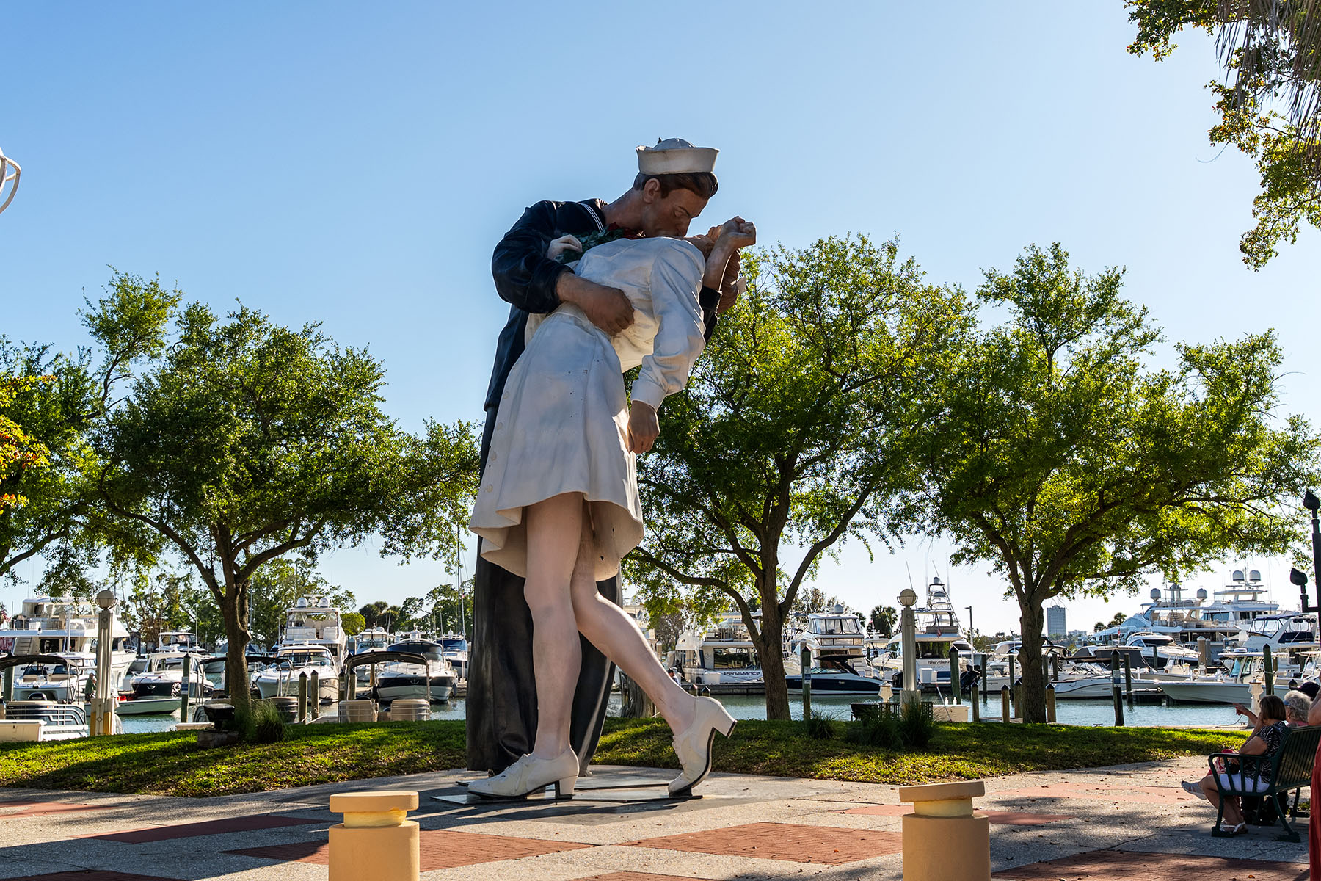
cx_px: 660
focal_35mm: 42
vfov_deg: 31.5
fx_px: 1559
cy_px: 440
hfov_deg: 45.9
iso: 640
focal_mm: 42.5
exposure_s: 1/125
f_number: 8
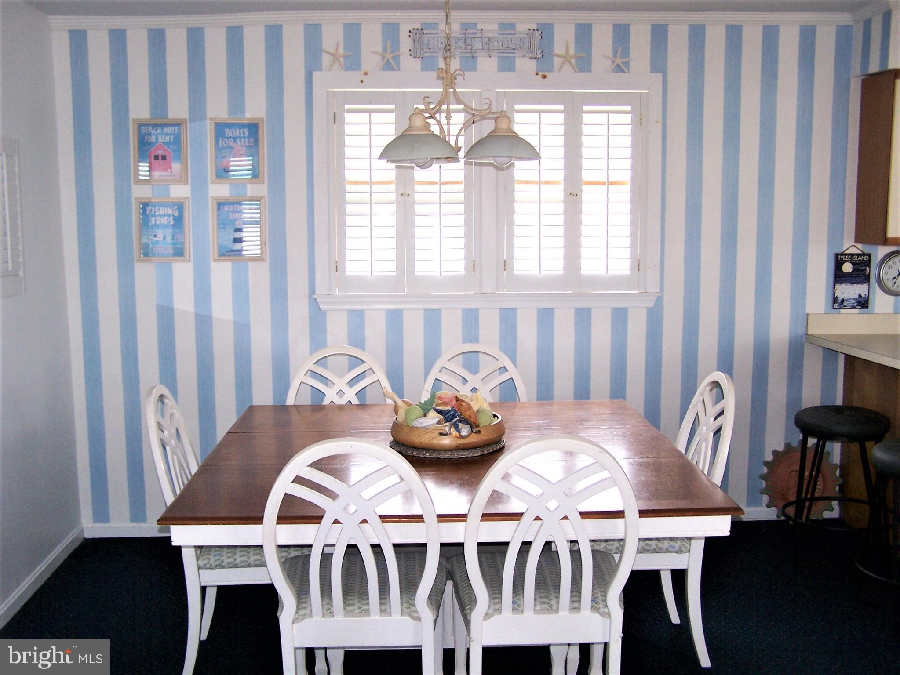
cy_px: 338
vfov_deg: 37.7
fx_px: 988
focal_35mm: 38
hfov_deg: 49.0
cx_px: 450
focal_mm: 6.3
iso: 140
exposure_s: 1/60
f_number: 2.8
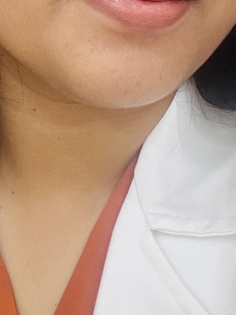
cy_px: -14
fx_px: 882
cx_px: 36
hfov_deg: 15.1
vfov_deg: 19.5
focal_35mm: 97
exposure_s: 1/50
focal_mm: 2.69
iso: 125
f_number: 1.9
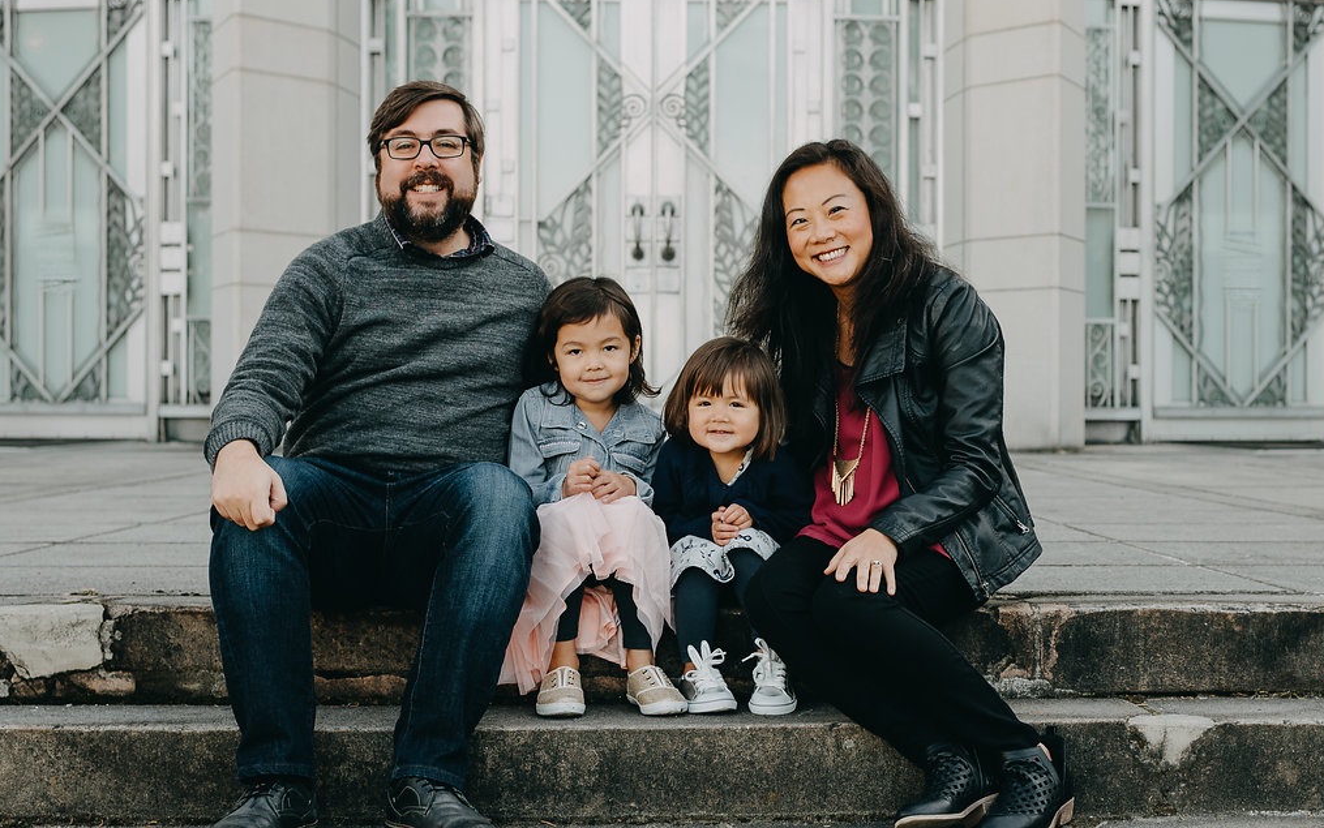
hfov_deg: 54.0
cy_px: 439
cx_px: 667
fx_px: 1299
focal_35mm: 36
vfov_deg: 35.3
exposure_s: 1/320
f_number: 3.2
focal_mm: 35
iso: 200
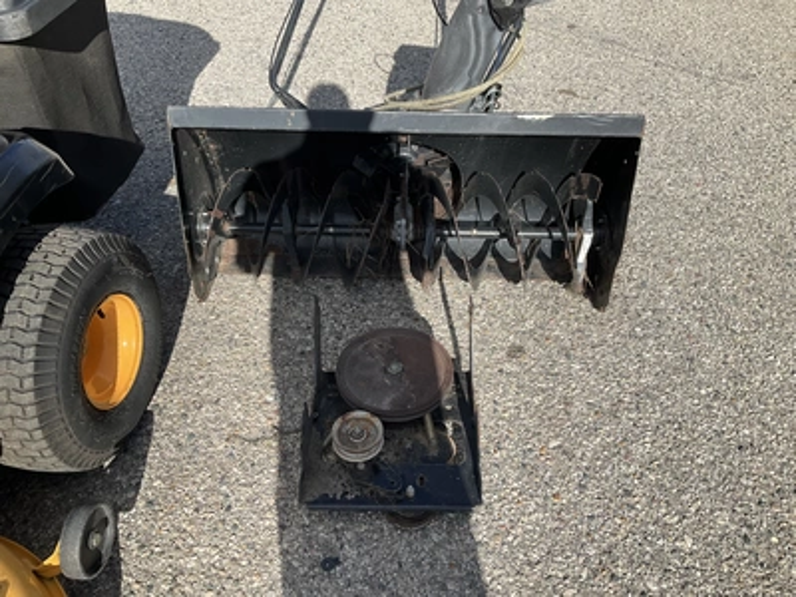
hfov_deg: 61.7
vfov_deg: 48.2
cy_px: 298
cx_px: 398
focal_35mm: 29
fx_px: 667
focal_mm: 3
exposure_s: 1/1577
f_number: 1.8
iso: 25
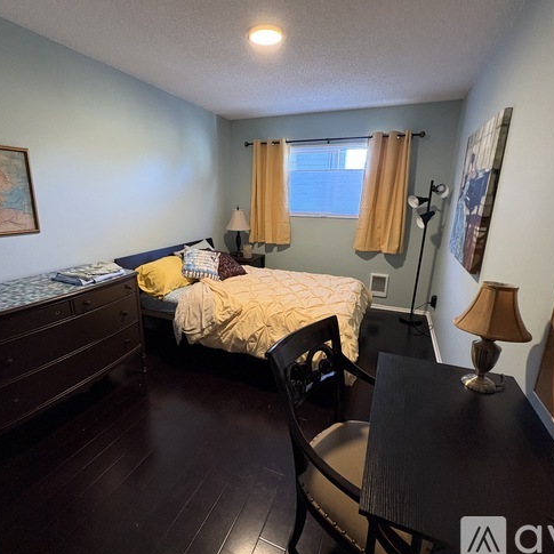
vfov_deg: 84.0
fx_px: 308
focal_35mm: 17
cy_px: 276
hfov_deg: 83.9
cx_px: 264
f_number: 2.2
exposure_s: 1/60
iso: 320
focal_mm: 2.22
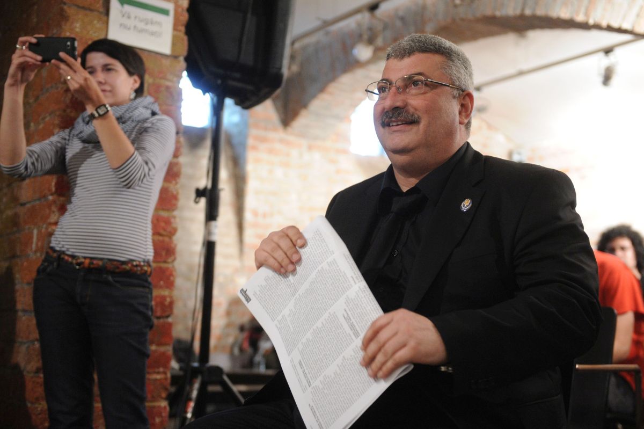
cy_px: 214
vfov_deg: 29.8
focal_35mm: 45
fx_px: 805
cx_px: 322
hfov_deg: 43.6
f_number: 2.8
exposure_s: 1/30
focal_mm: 45
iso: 3200
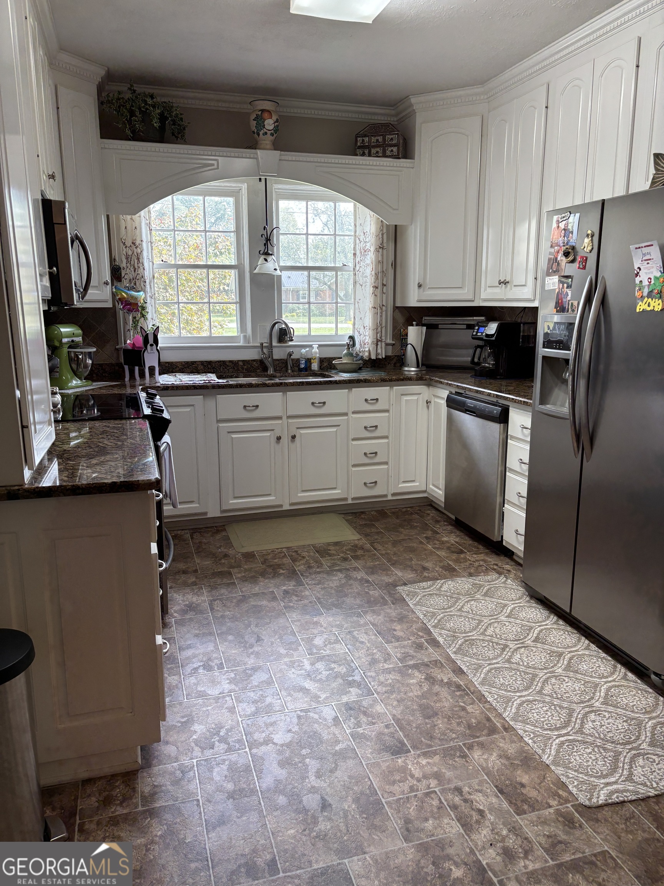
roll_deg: -0.6
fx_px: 665
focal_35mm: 26
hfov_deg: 53.1
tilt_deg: -11.2
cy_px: 443
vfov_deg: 67.3
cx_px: 332
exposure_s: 1/120
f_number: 1.6
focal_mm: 5.96
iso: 125
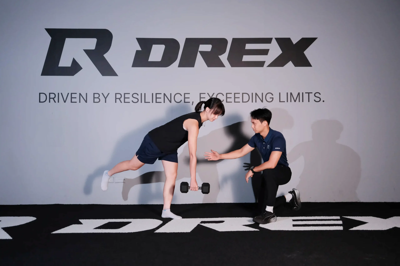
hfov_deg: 54.4
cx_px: 200
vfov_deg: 37.9
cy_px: 133
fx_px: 389
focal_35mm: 35
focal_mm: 23
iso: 2500
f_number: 1.4
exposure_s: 1/1000
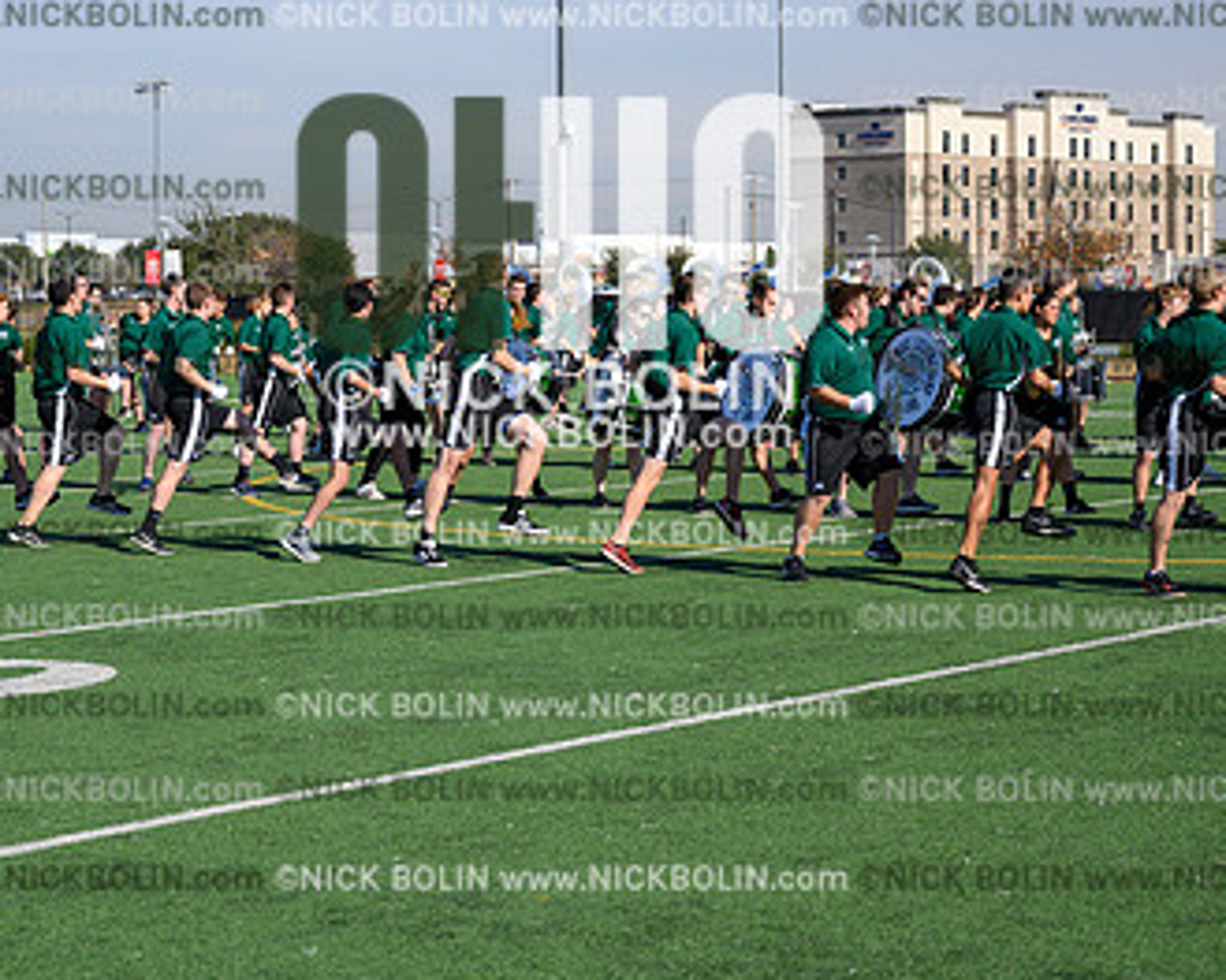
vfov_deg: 17.8
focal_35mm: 86
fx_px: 3120
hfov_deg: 22.2
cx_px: 559
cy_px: 274
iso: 125
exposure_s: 1/2500
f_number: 4
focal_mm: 52
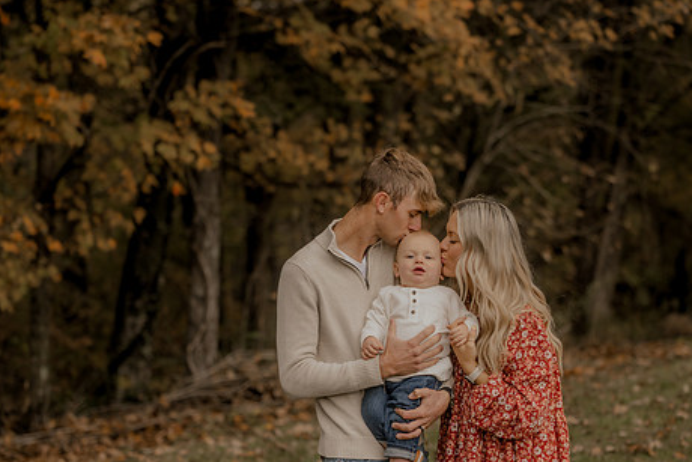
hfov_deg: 17.6
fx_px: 2230
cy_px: 285
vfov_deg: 11.8
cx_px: 387
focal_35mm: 116
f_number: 2.8
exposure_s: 1/125
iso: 250
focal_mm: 92
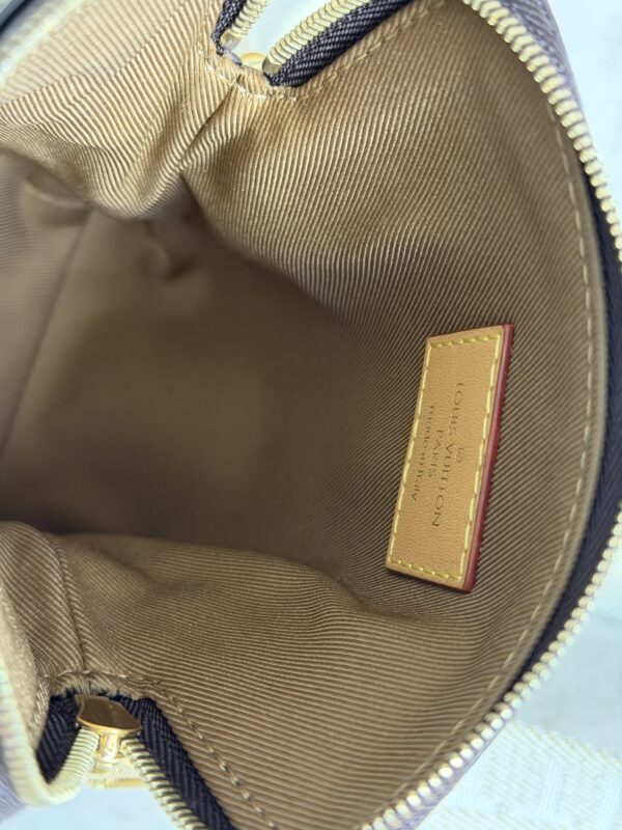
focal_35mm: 48
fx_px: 1150
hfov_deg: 30.3
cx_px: 311
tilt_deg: -63.9
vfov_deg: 39.7
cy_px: 415
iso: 500
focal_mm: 6.76
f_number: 1.78
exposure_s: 1/40
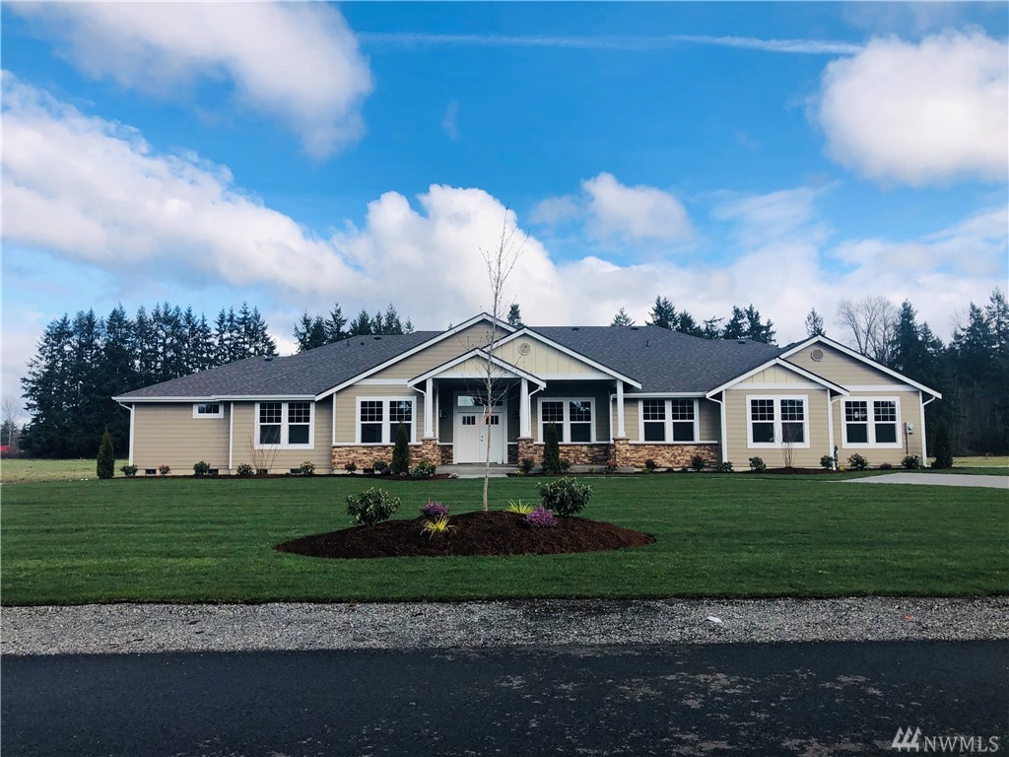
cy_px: 378
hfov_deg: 63.4
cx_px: 504
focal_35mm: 28
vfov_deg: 49.7
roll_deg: +1.0
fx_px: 816
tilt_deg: +5.3
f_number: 1.8
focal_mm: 4
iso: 20
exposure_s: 1/1845
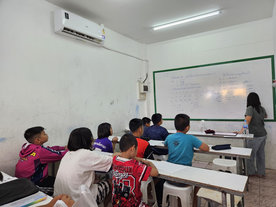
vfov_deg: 58.9
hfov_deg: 73.9
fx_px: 183
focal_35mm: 23
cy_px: 104
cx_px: 138
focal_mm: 5.4
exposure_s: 1/142
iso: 250
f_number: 1.8
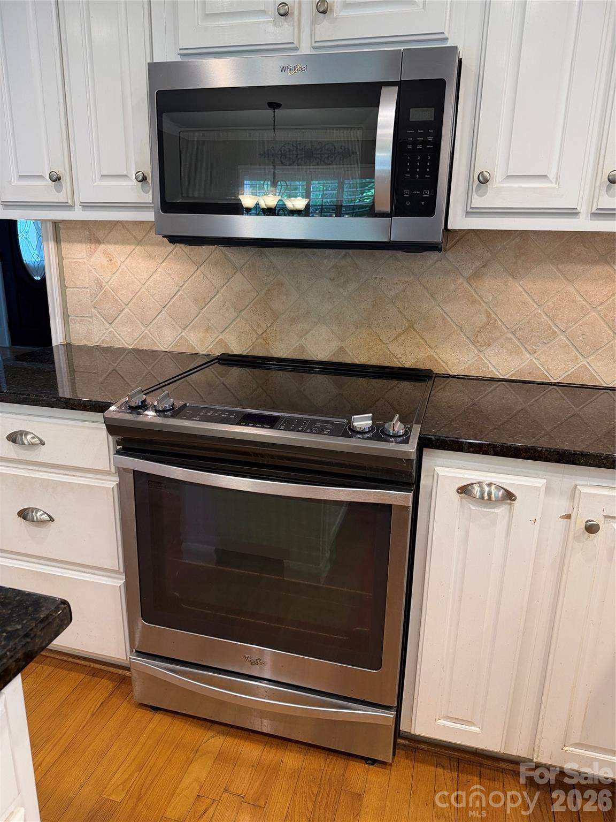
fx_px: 569
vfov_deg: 71.6
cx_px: 308
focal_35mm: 24
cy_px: 411
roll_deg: -2.0
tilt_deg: -17.1
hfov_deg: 56.8
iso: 160
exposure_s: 1/60
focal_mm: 6.76
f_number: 1.78
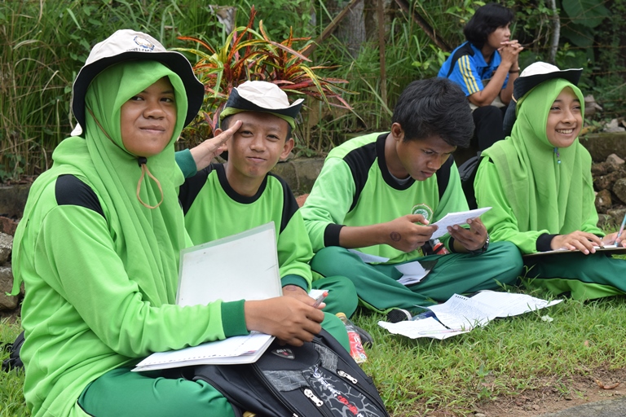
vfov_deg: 22.6
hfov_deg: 33.4
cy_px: 208
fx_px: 1043
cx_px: 313
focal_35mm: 60
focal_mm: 40
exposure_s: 1/250
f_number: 8
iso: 280
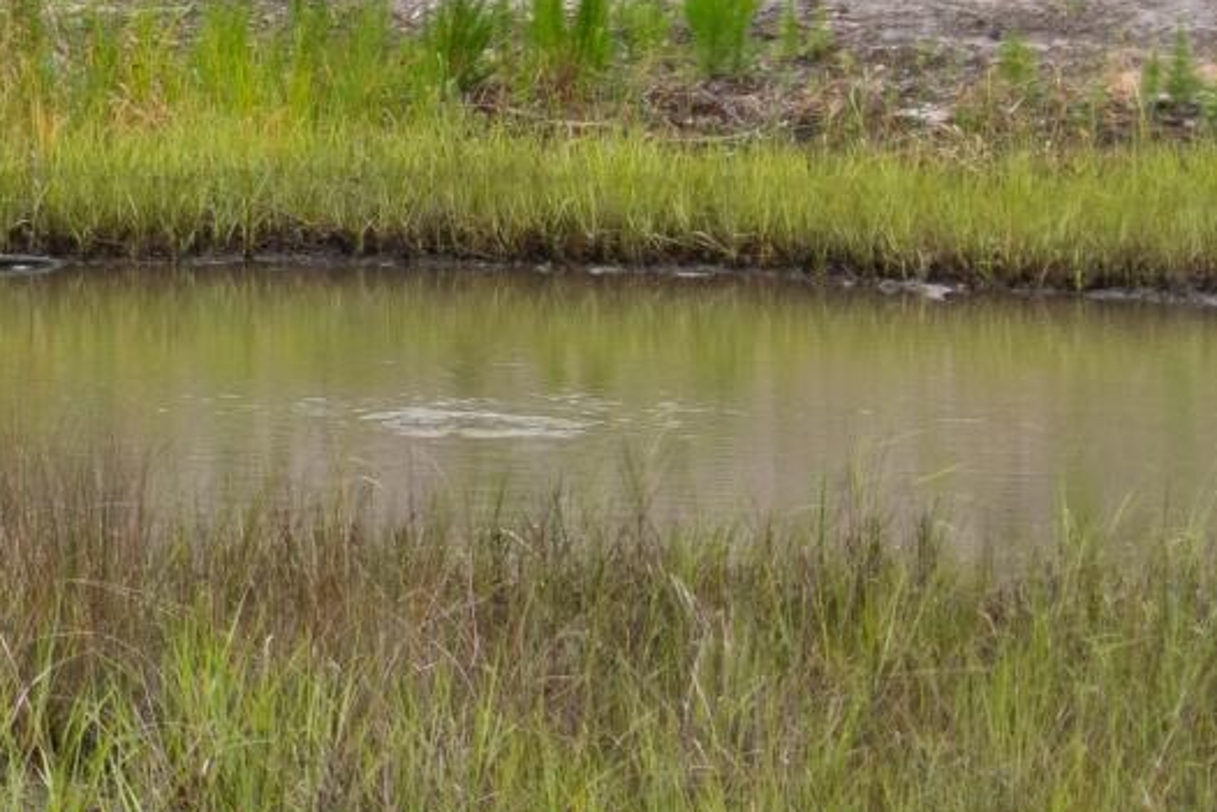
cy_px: -213
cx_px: -1571
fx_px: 5782
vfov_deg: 7.9
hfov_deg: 10.5
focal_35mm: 171
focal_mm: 20
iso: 100
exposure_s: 1/80
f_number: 5.6
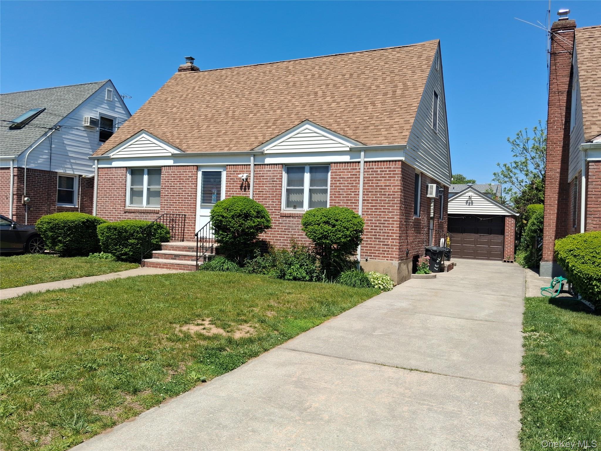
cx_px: 300
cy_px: 226
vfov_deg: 51.4
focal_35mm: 27
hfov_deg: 65.3
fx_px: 469
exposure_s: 1/582
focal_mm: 4
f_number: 1.8
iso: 25
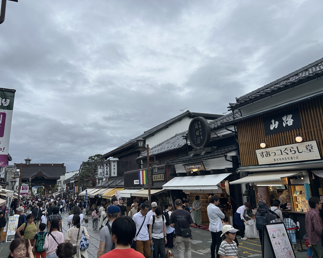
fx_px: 268
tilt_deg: +12.8
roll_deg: +2.4
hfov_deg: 62.1
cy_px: 125
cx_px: 146
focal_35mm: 28
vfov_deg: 51.5
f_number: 1.5
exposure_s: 1/2841
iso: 50
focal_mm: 5.7
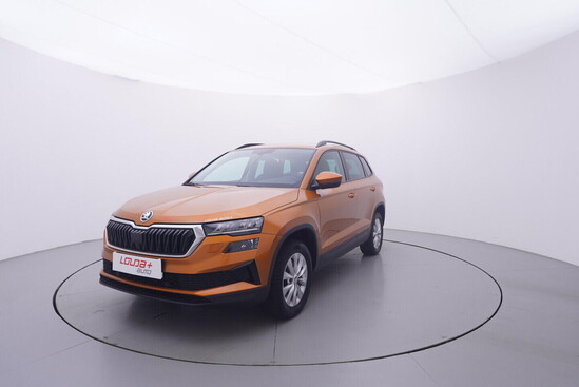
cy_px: 194
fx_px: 362
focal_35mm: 22
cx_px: 290
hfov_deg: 77.3
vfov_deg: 56.2
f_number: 5
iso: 200
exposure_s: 1/80
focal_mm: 15
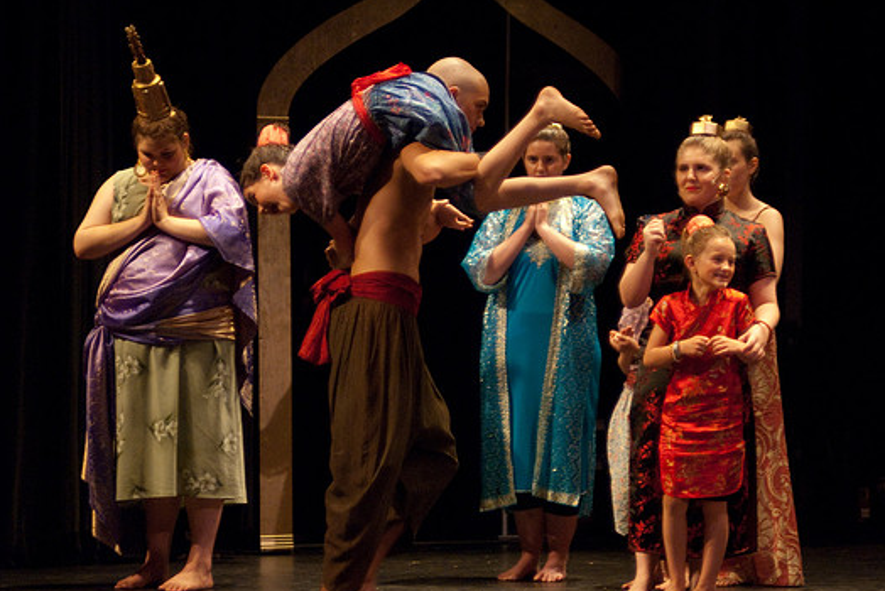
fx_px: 2779
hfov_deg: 18.1
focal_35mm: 113
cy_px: 294
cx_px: 488
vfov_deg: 12.1
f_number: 2.8
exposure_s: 1/160
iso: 1000
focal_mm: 68
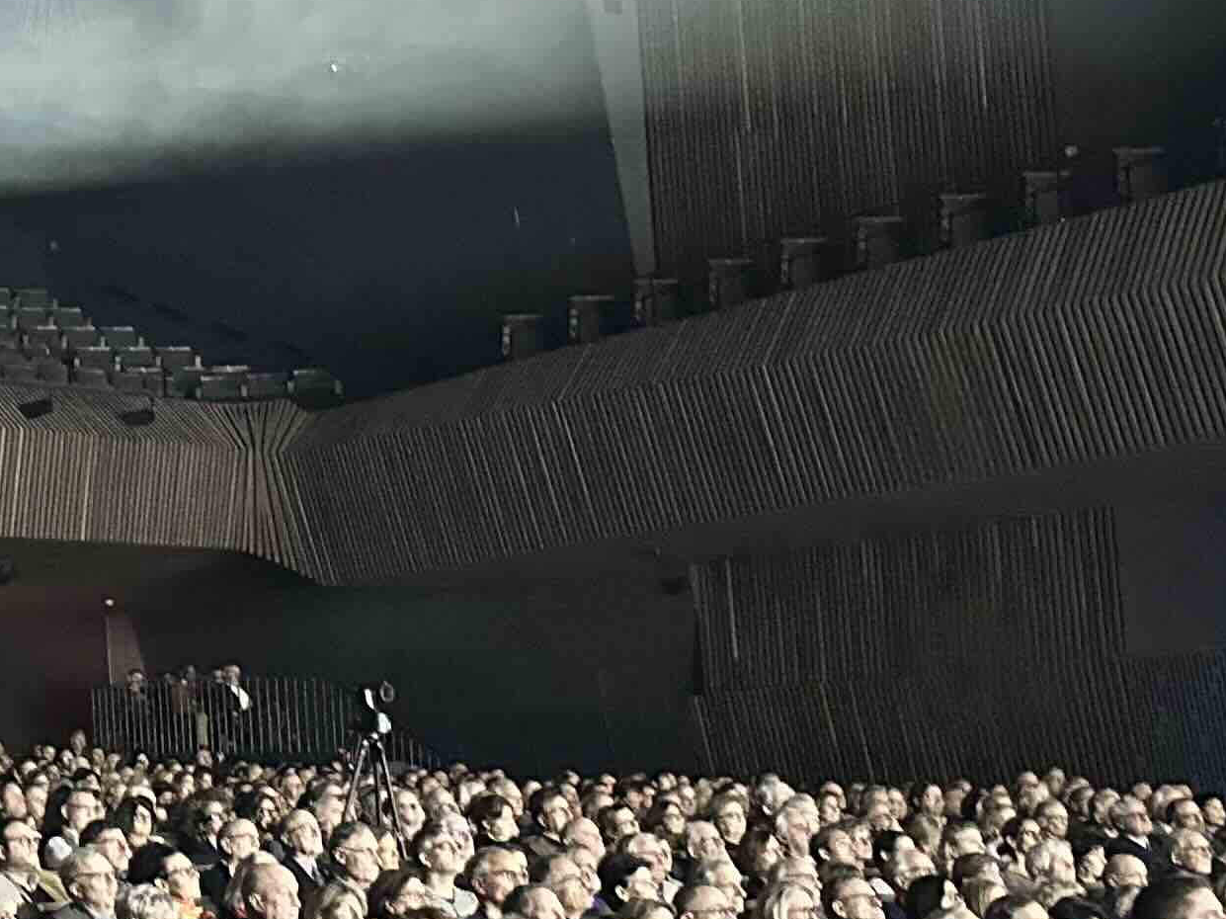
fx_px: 2762
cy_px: 562
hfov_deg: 22.9
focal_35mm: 78
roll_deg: +2.2
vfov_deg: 18.9
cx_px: -271
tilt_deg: +6.9
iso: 3200
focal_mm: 6.86
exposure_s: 1/15
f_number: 1.78
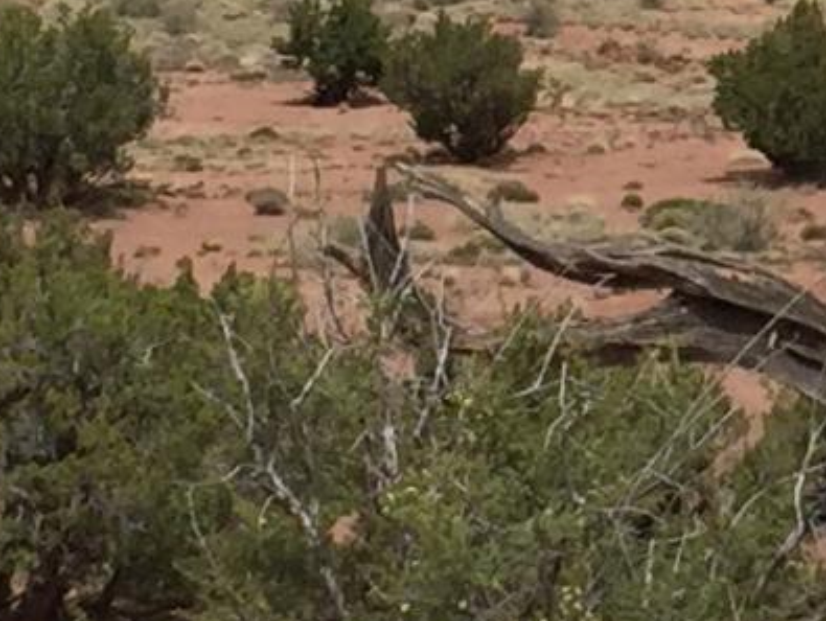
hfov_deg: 8.8
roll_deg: -0.6
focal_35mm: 220
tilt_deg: -4.2
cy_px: -176
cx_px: 1131
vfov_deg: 6.7
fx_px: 5254
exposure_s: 1/4405
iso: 32
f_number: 2.2
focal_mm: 4.15
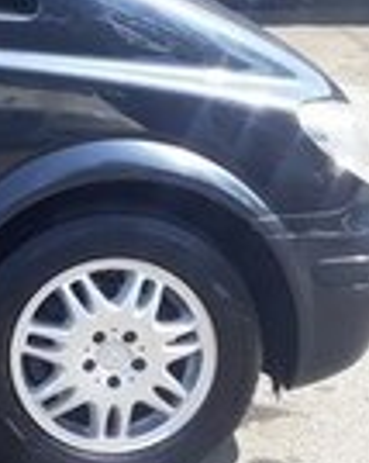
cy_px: 16
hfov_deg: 9.6
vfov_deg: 14.6
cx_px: -672
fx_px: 1777
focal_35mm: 130
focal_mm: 3.6
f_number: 1.9
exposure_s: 1/371
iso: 40
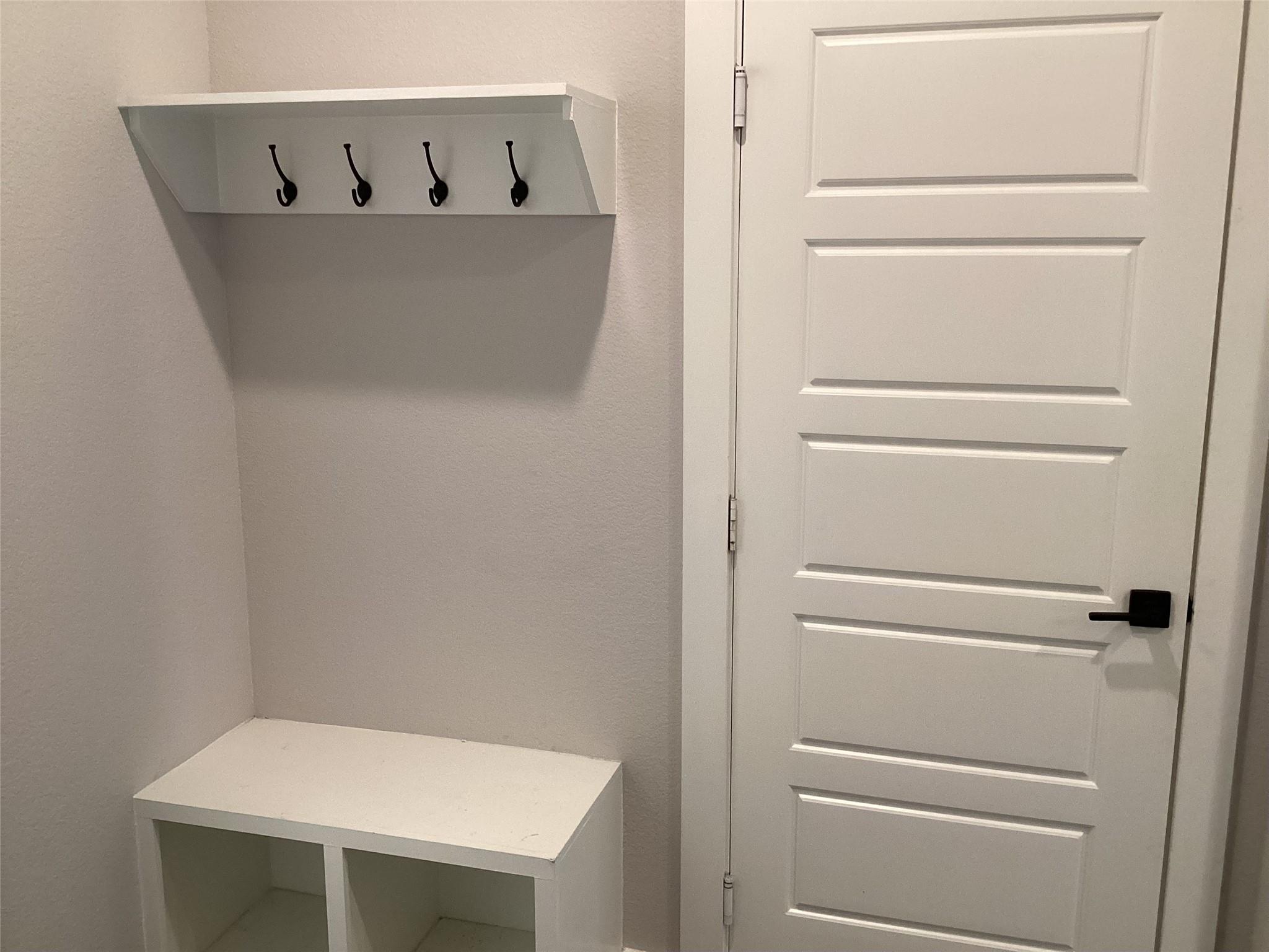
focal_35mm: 31
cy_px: 476
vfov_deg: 45.4
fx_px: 1136
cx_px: 634
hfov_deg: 58.4
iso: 200
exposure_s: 1/60
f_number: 2.4
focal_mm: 3.3
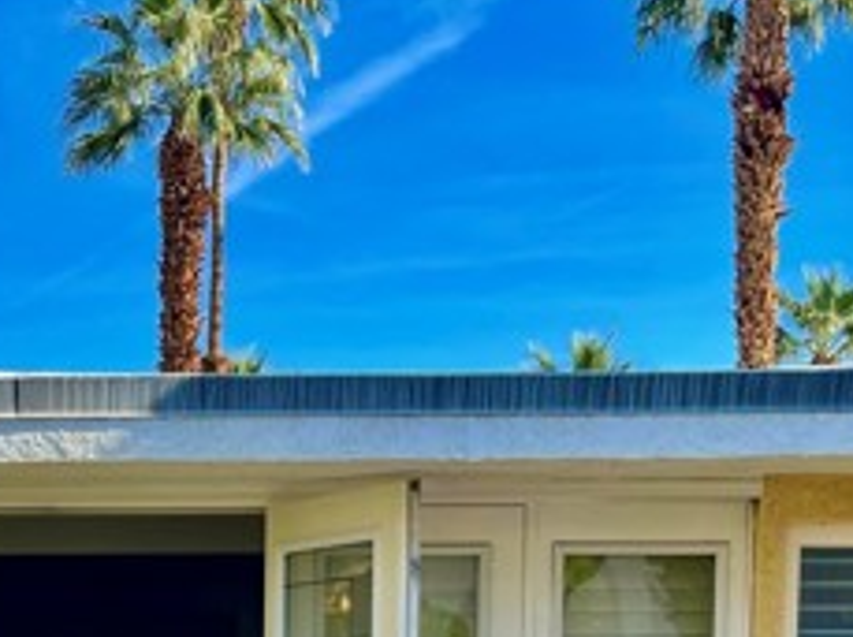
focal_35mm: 70
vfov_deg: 19.3
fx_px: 1722
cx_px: 4
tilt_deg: -4.5
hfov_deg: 26.4
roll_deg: +0.1
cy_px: 838
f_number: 1.6
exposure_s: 1/1294
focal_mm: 5.1
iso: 32
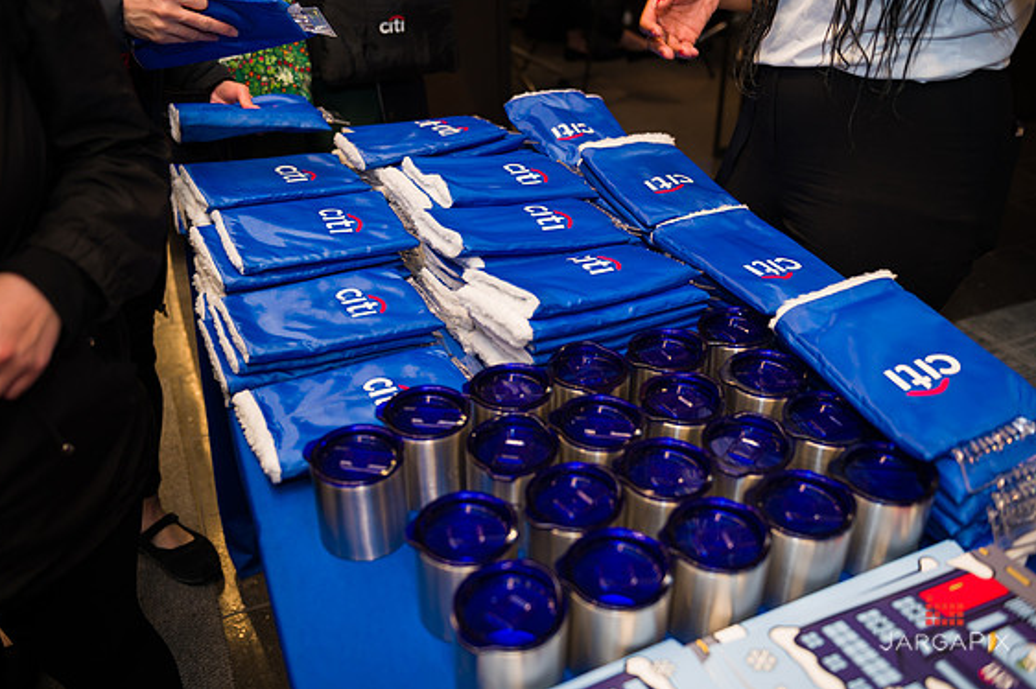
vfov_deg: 41.1
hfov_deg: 58.7
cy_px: 335
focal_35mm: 32
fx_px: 920
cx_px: 522
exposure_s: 1/200
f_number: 3.2
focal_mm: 31
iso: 400
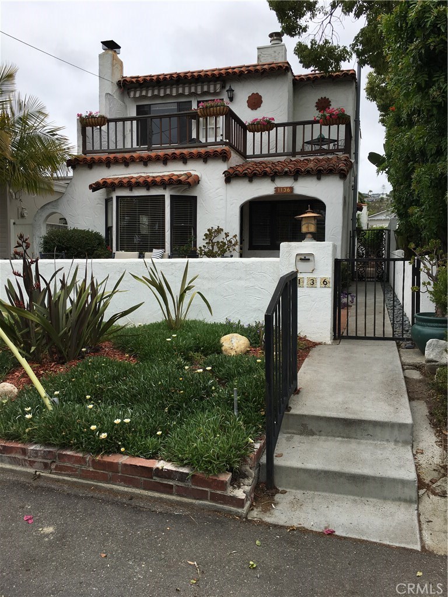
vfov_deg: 61.7
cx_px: 224
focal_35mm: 29
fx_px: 500
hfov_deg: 48.2
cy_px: 298
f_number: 2.2
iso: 25
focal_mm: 4.15
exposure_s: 1/1709
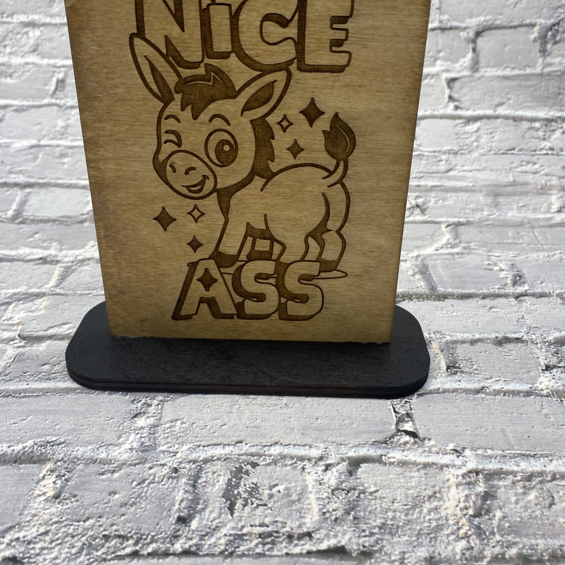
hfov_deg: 52.5
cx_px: 285
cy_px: 203
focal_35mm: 31
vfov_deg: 51.8
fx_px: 572
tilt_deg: -23.9
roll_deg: -1.4
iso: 50
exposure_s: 1/120
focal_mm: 4.25
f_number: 1.8
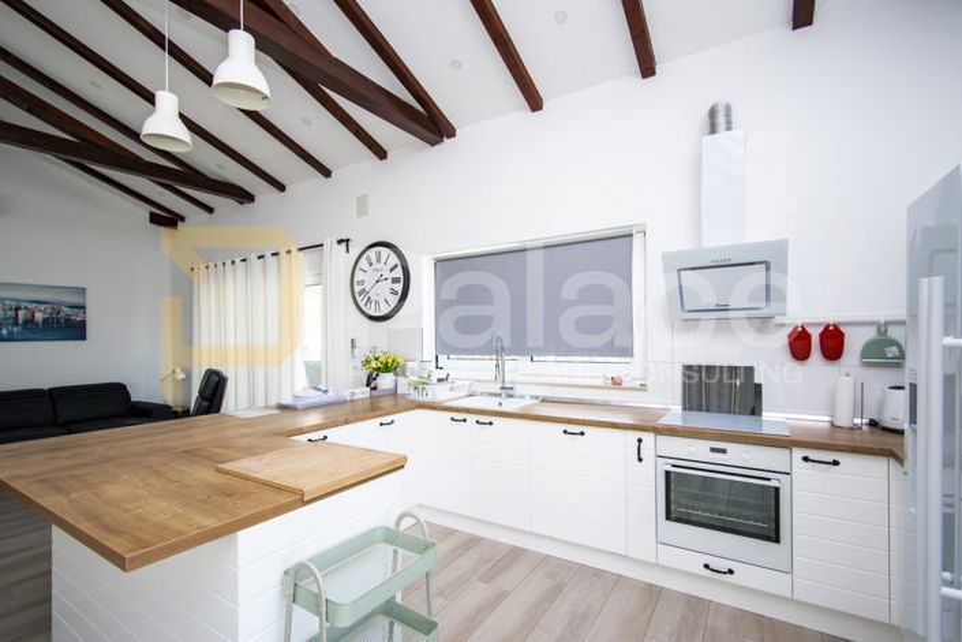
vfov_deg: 77.3
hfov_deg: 100.4
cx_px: 481
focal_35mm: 15
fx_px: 401
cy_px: 321
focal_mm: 10
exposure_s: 1/50
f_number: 4.5
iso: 100
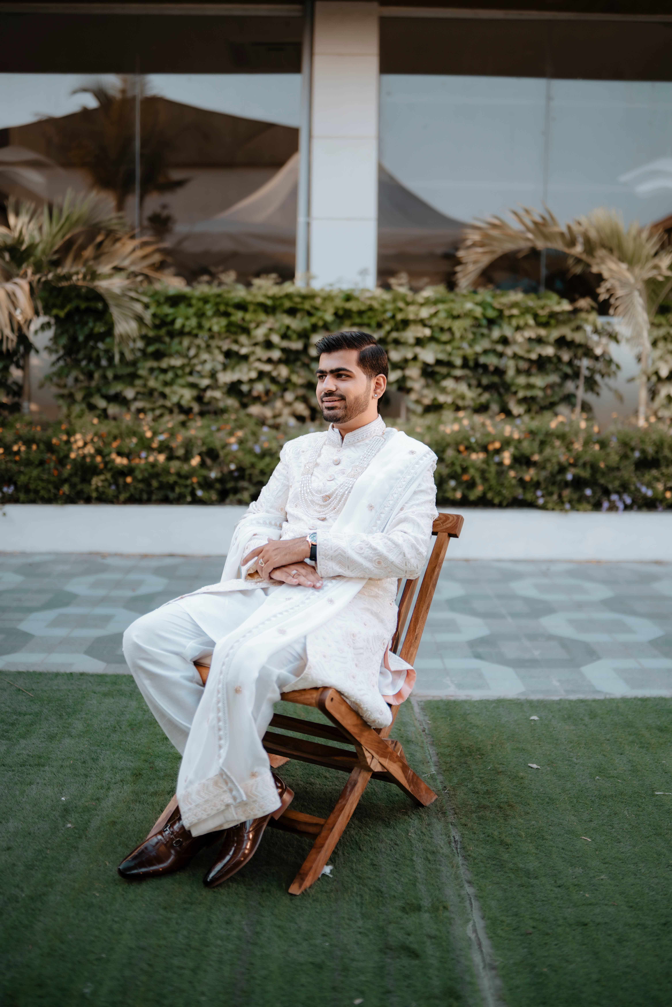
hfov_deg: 37.9
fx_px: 980
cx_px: 336
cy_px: 504
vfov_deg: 54.4
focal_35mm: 35
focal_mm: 35
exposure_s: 1/320
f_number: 1.4
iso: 100
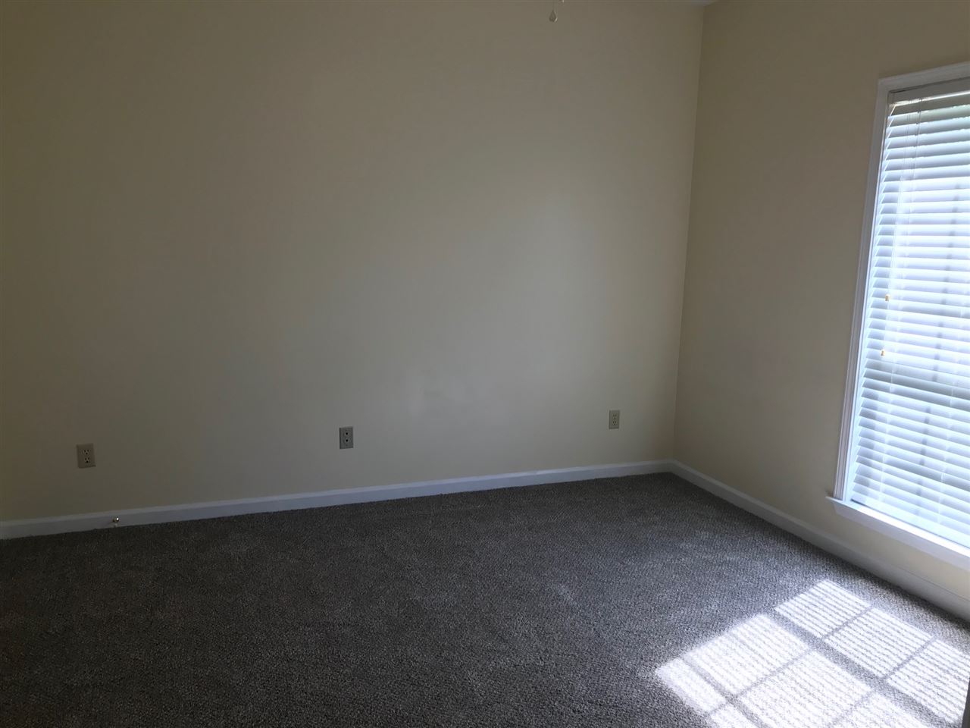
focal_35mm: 28
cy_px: 364
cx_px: 485
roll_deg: -3.0
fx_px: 785
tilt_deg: -8.8
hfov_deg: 63.4
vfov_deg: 49.7
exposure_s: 1/60
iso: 20
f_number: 1.8
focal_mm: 3.99
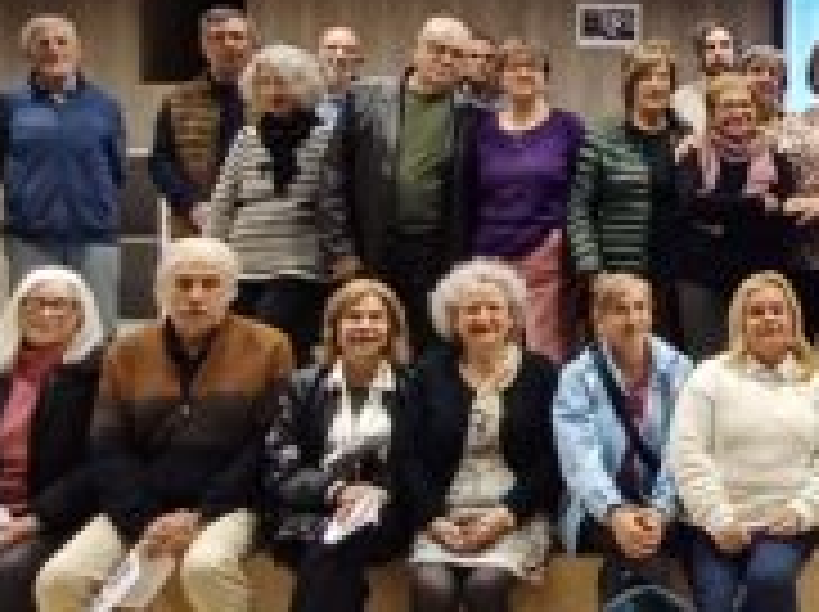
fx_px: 1300
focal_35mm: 55
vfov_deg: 26.3
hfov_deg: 29.7
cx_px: 999
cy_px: 184
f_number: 2.2
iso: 200
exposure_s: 1/33.3
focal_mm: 1.42
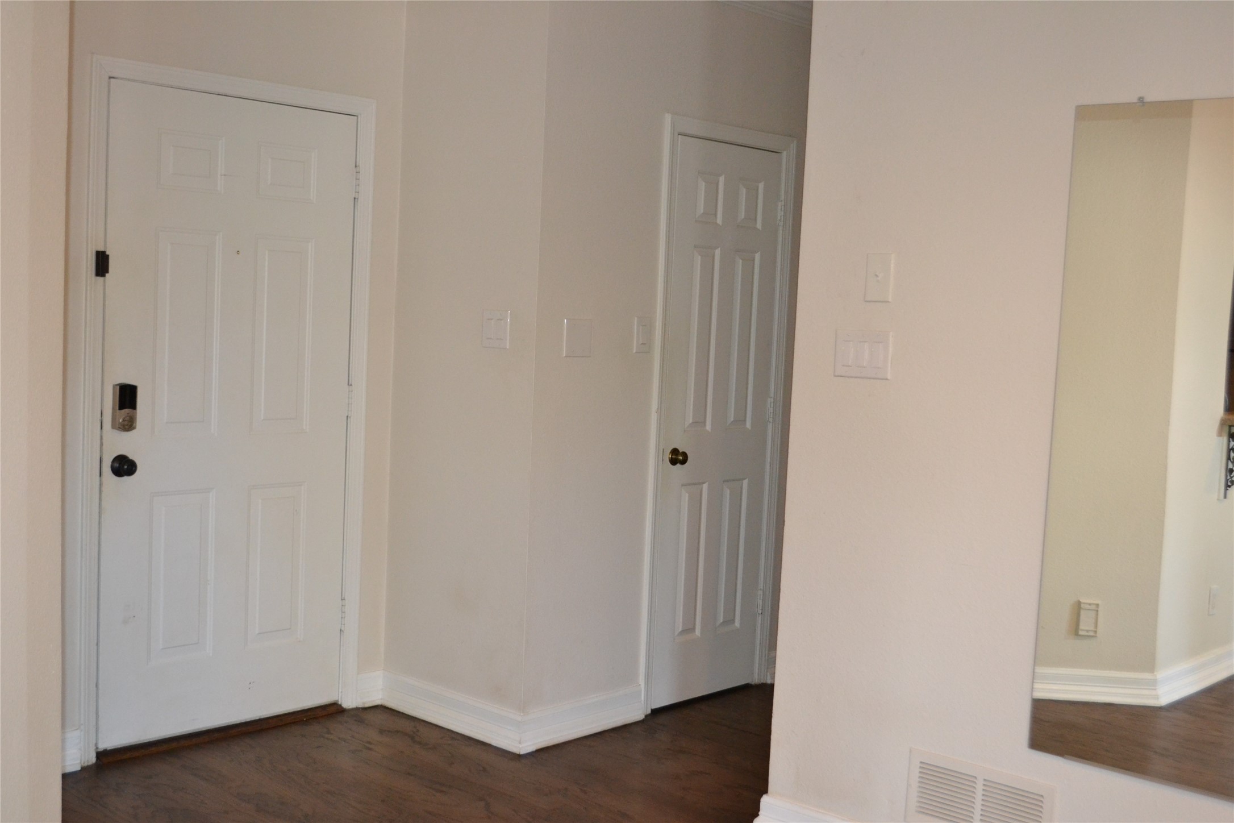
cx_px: 617
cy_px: 412
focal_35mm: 39
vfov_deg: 34.2
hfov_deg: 49.6
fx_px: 1337
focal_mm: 26
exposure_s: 1/60
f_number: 4.2
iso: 2000
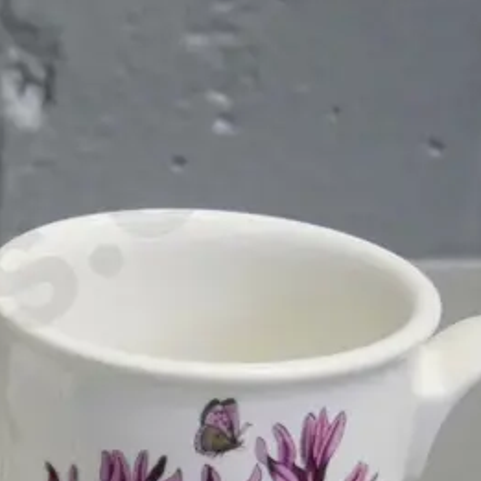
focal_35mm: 125
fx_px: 1965
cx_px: -275
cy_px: 501
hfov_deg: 13.1
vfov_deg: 13.7
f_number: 3.9
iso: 3200
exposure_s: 1/250
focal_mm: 18
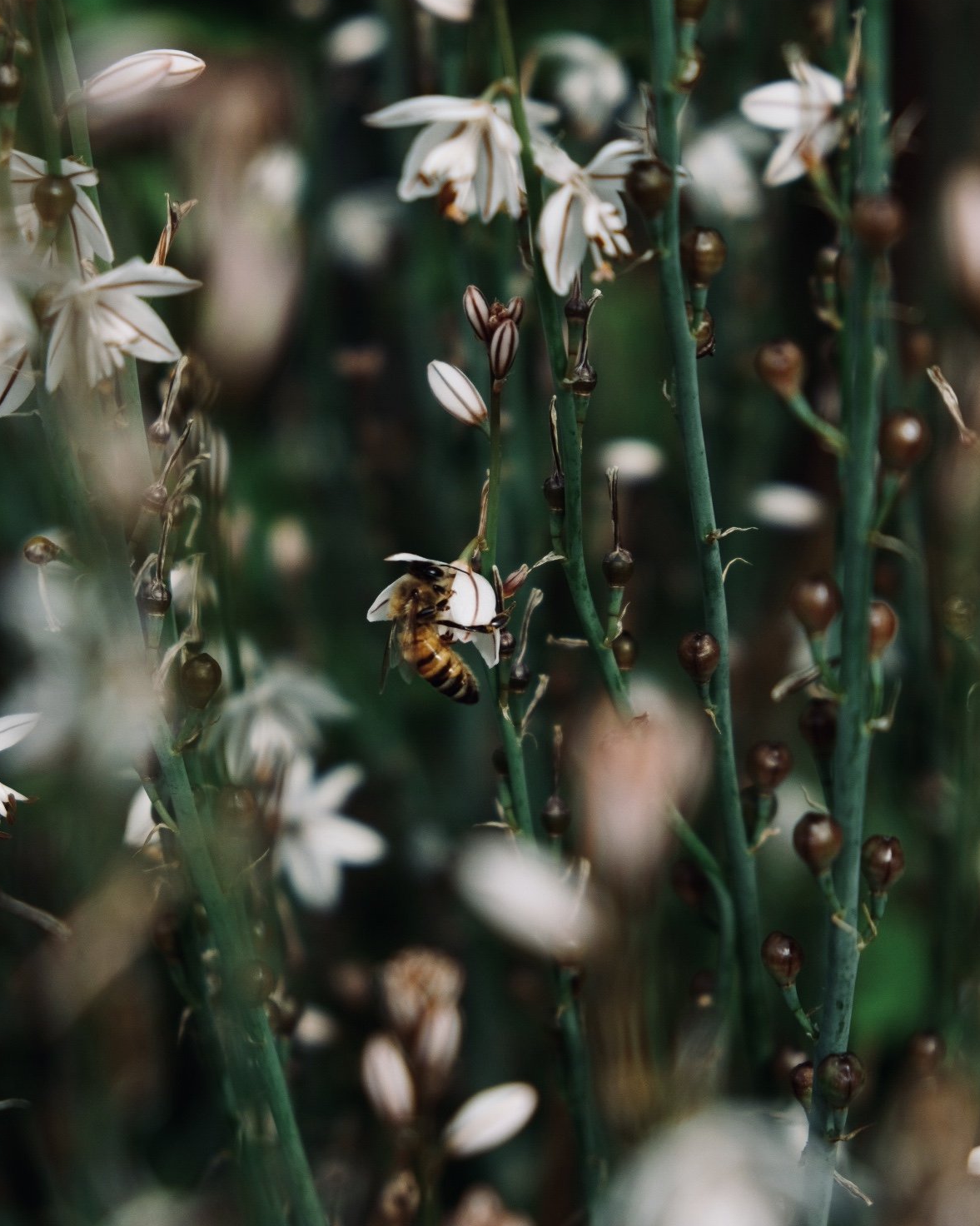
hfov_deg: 16.4
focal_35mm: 94
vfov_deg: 20.4
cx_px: 490
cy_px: 554
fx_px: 3409
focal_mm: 55
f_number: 4.5
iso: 200
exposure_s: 1/1000
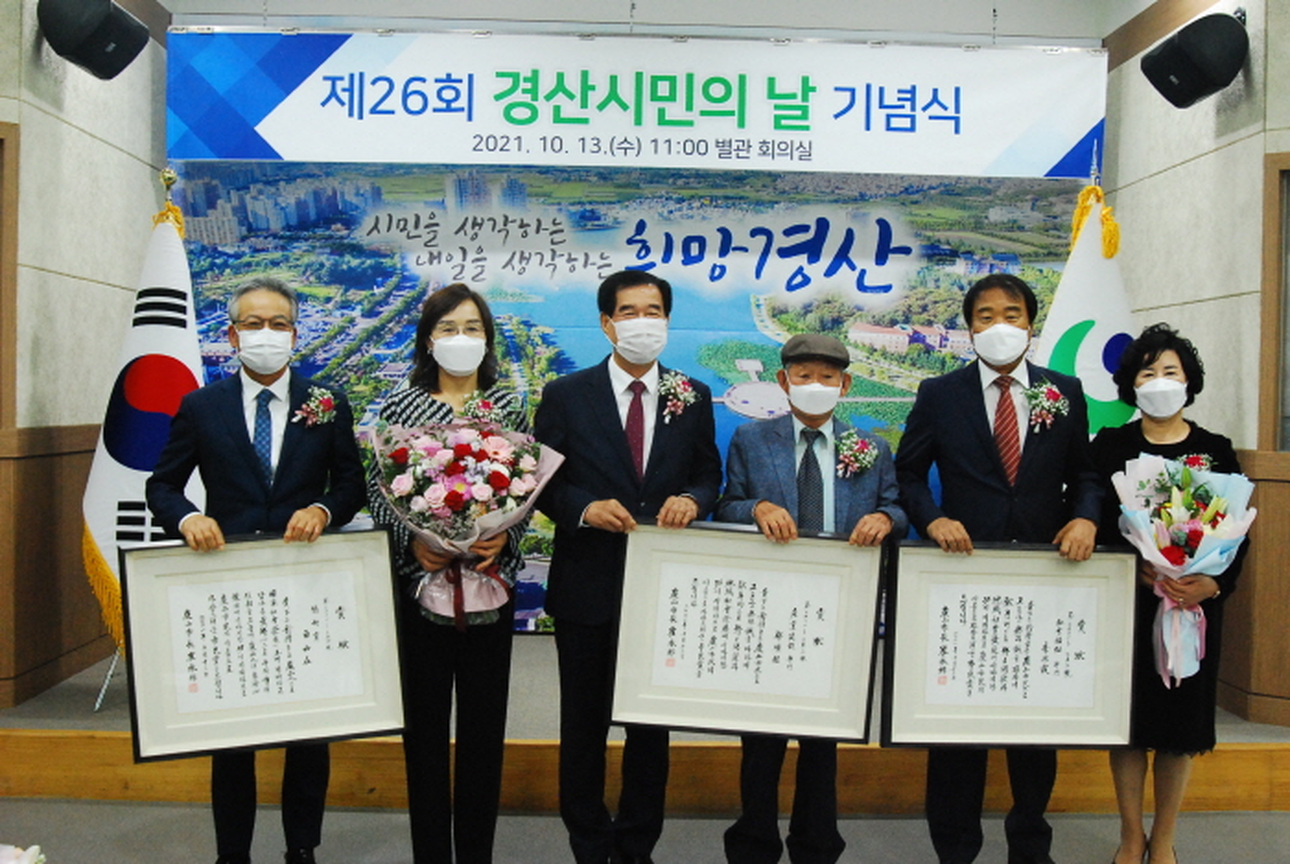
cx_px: 645
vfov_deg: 34.3
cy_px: 432
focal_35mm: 39
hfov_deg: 49.5
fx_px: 1400
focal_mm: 26
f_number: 6.3
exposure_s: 1/80
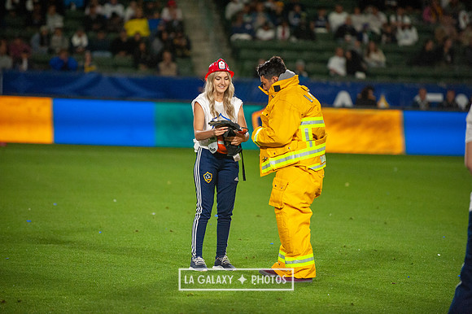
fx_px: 2621
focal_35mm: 200
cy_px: 157
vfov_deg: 6.9
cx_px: 236
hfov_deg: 10.3
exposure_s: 1/2500
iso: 3200
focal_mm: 200
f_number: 2.8
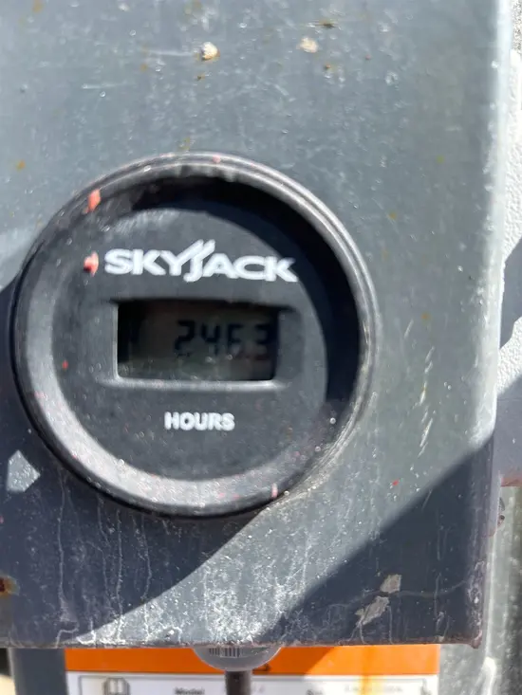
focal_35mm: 26
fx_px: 523
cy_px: 348
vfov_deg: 67.3
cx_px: 261
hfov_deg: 53.1
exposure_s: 1/1079
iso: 50
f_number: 1.5
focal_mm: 5.7
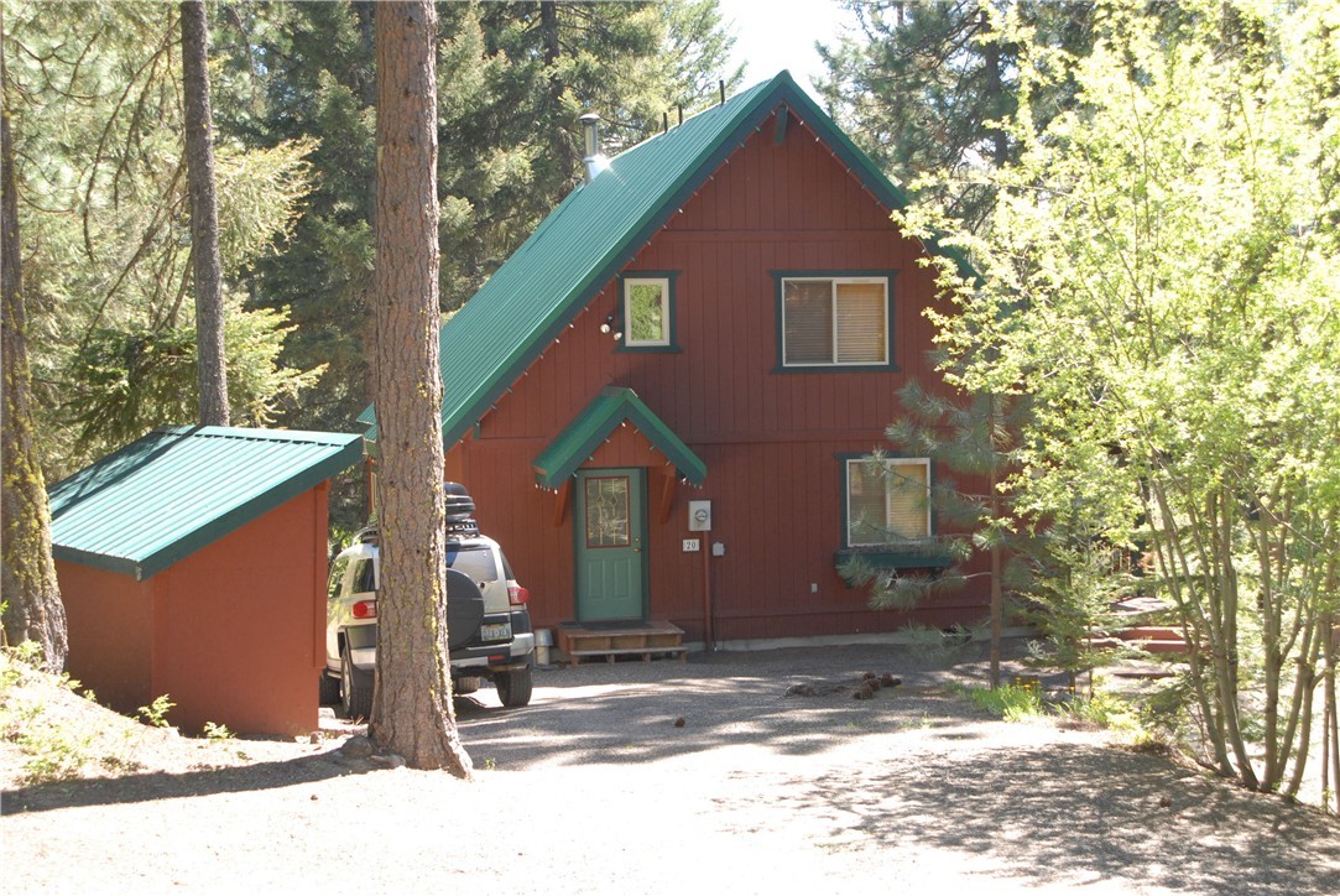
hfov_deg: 37.8
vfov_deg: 25.8
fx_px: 1956
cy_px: 448
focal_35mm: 52
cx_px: 670
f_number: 5.6
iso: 400
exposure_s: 1/125
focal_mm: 35
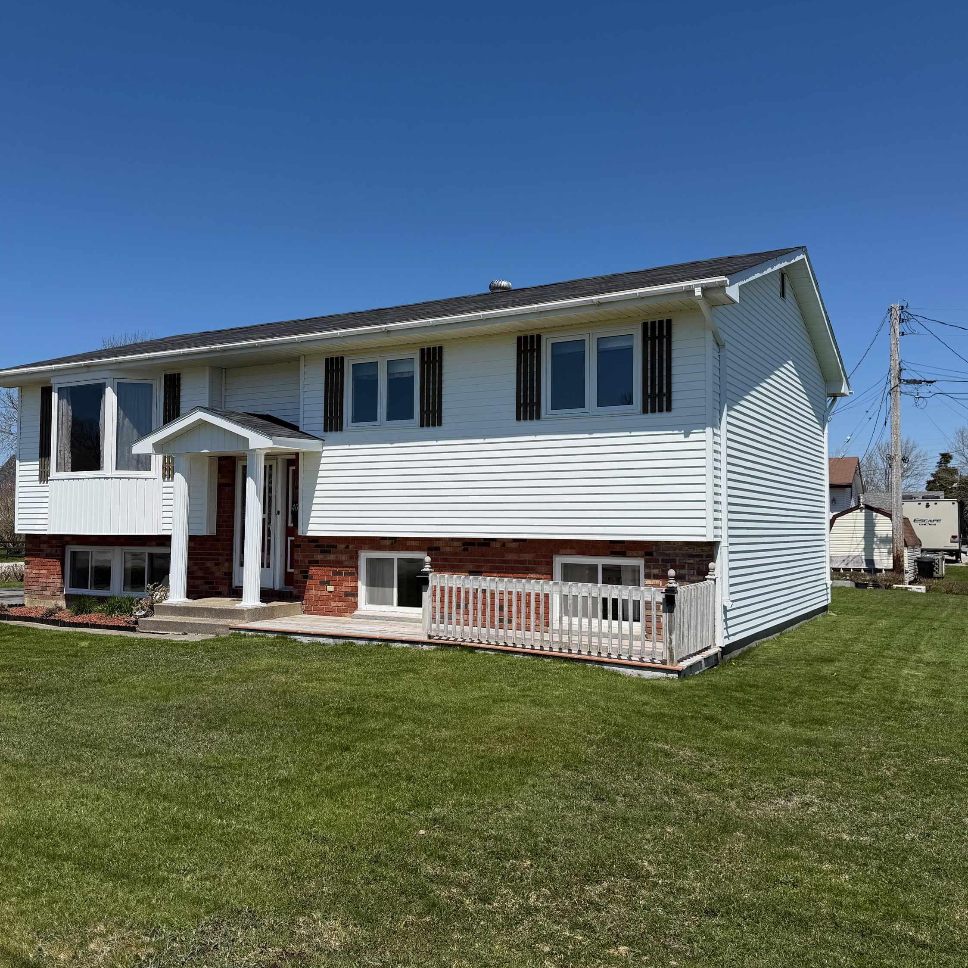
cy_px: 474
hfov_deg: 55.6
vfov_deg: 55.6
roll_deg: +0.3
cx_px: 445
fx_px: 917
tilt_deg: +2.5
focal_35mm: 29
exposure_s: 1/7353
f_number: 1.78
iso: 80
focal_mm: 6.76
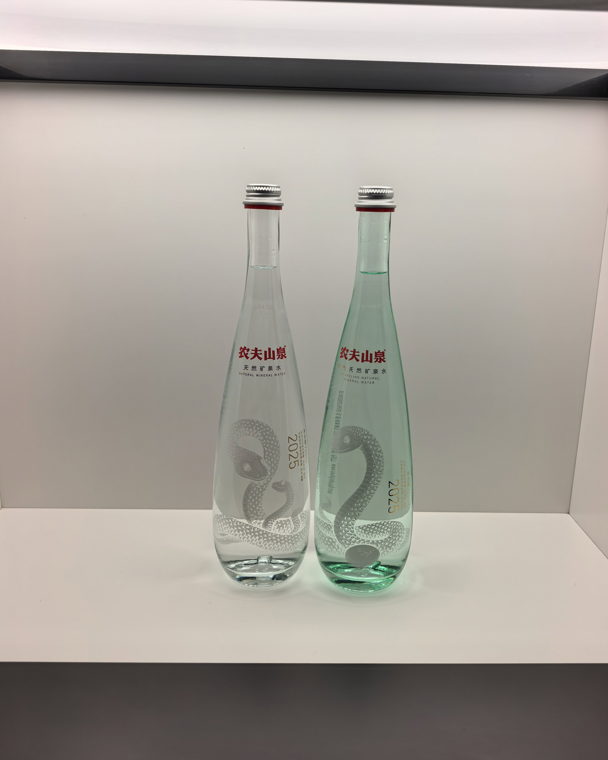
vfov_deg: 66.0
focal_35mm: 26
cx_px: 316
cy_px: 358
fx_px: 585
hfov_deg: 54.9
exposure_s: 1/195
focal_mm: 6.98
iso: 50
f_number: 2
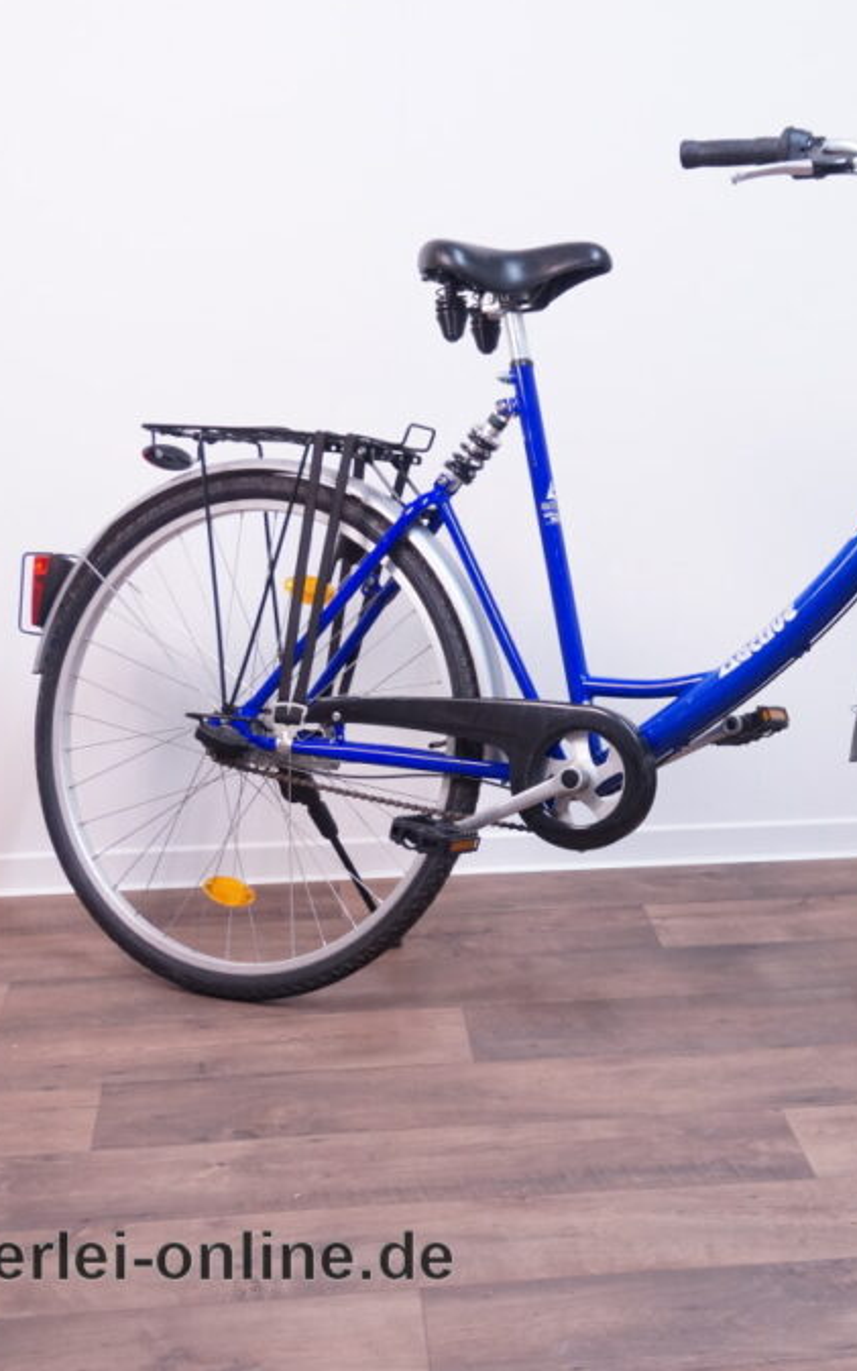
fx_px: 2344
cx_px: 753
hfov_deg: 20.3
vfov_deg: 32.6
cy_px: 681
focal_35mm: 63
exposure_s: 1/20
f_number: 4.5
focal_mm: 27
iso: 800
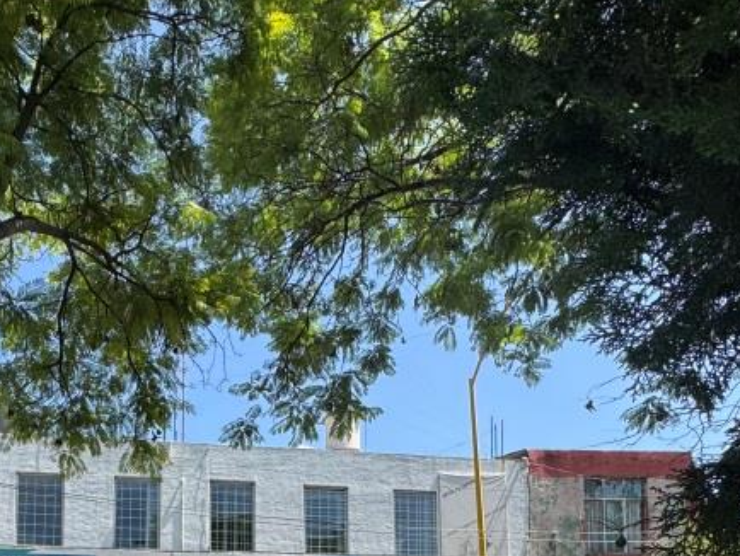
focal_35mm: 33
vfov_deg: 35.5
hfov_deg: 52.7
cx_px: 177
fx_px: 706
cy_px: 638
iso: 40
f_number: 2.2
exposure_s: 1/796
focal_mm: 2.22
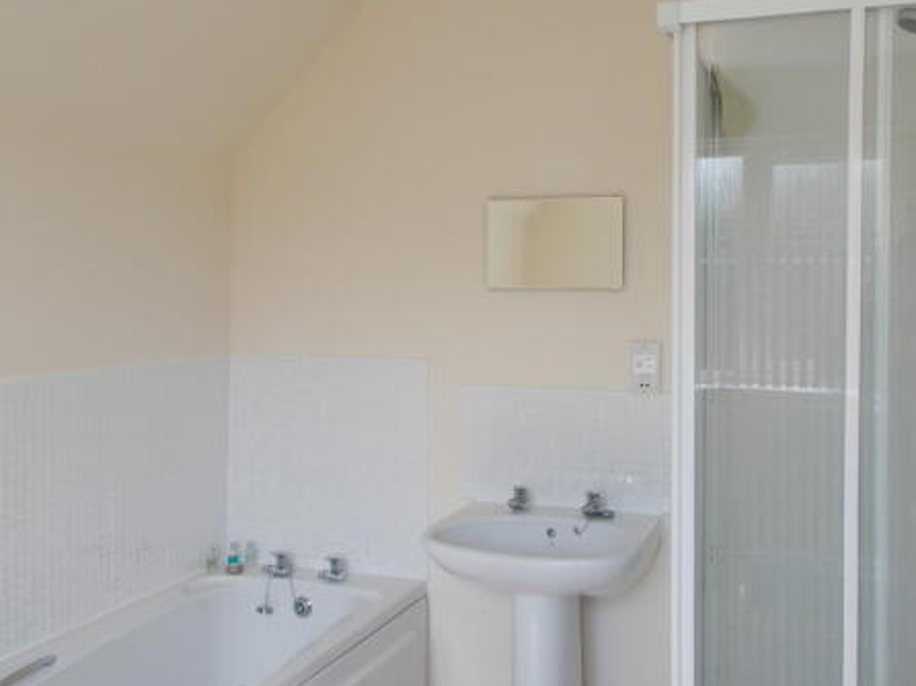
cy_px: 307
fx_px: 899
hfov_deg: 53.3
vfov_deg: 41.7
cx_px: 582
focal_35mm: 34
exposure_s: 1/80
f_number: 3.2
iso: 80
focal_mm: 4.6
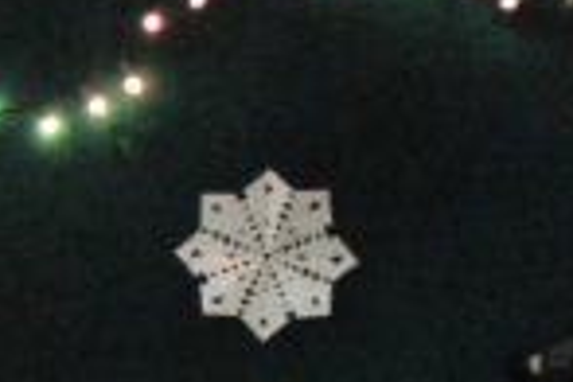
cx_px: -943
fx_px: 6653
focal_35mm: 418
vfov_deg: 3.3
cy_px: 657
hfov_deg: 4.8
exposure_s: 1/6
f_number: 5.3
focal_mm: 40
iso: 800
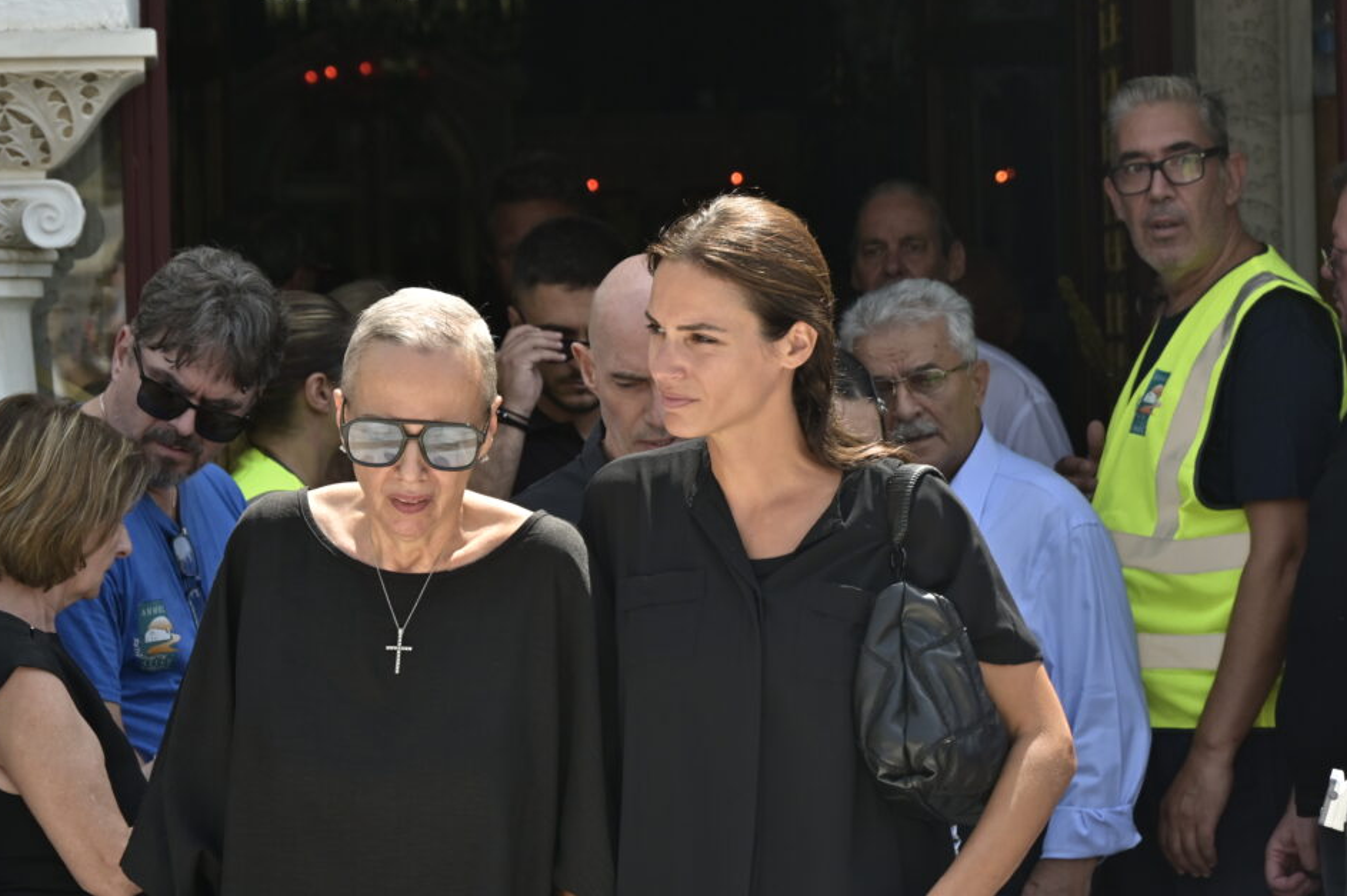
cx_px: 636
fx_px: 5944
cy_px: 563
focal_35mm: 159
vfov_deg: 8.6
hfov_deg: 12.9
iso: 320
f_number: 8
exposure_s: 1/400
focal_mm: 125
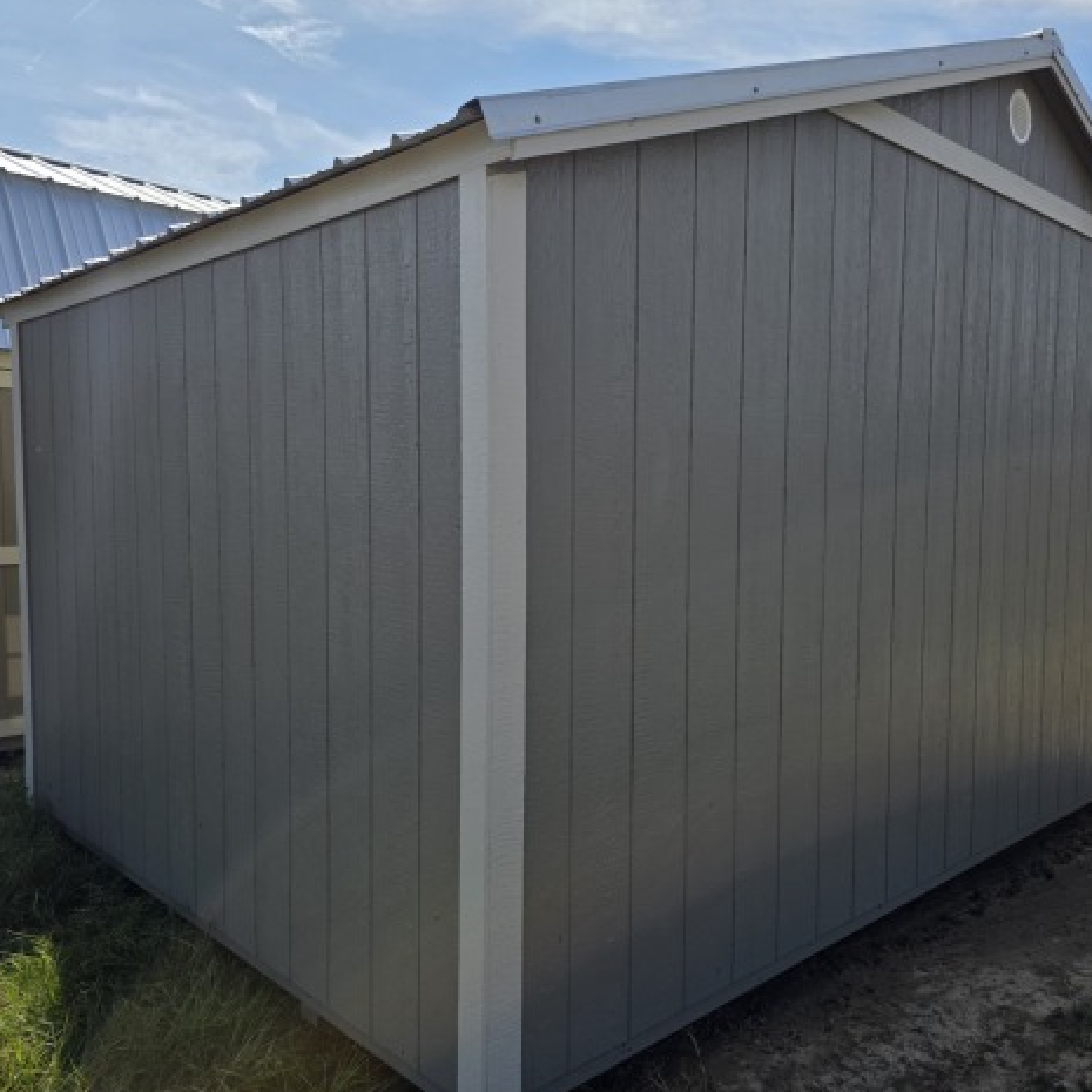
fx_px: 999
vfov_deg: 57.3
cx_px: 634
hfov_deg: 57.0
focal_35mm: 28
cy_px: 550
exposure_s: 1/5447
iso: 80
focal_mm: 6.3
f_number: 1.7
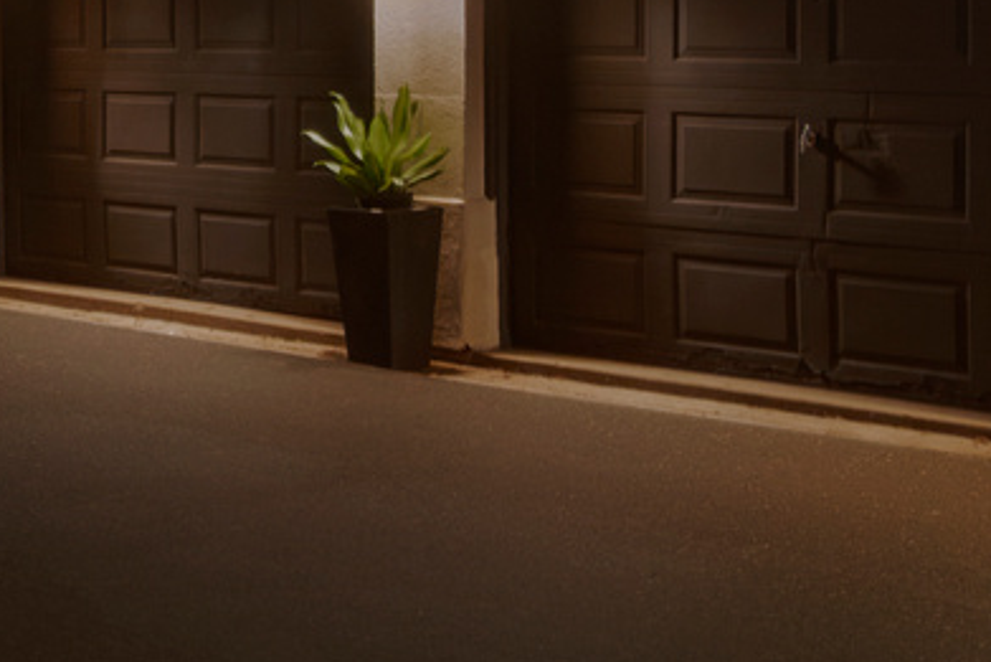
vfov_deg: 12.4
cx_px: -438
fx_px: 2451
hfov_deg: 20.1
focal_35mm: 89
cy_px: -881
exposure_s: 6
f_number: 9
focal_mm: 17
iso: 2000
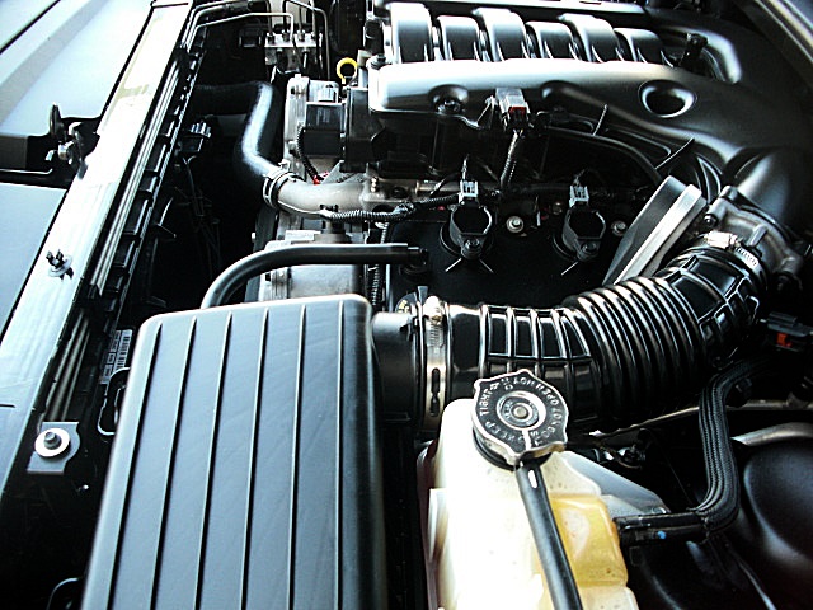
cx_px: 406
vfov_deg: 39.7
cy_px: 305
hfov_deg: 51.4
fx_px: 846
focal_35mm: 36
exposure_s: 1/60
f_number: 2.8
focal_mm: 6.3
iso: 200
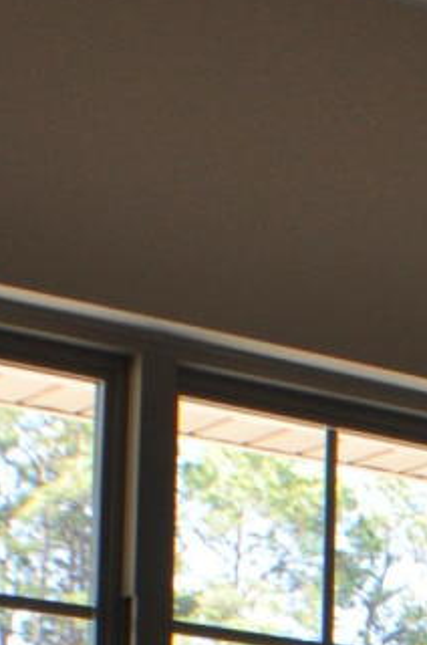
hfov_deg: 5.9
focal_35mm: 225
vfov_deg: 8.8
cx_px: 931
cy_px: 1117
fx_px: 4020
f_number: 4.5
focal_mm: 24
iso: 200
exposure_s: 1/80
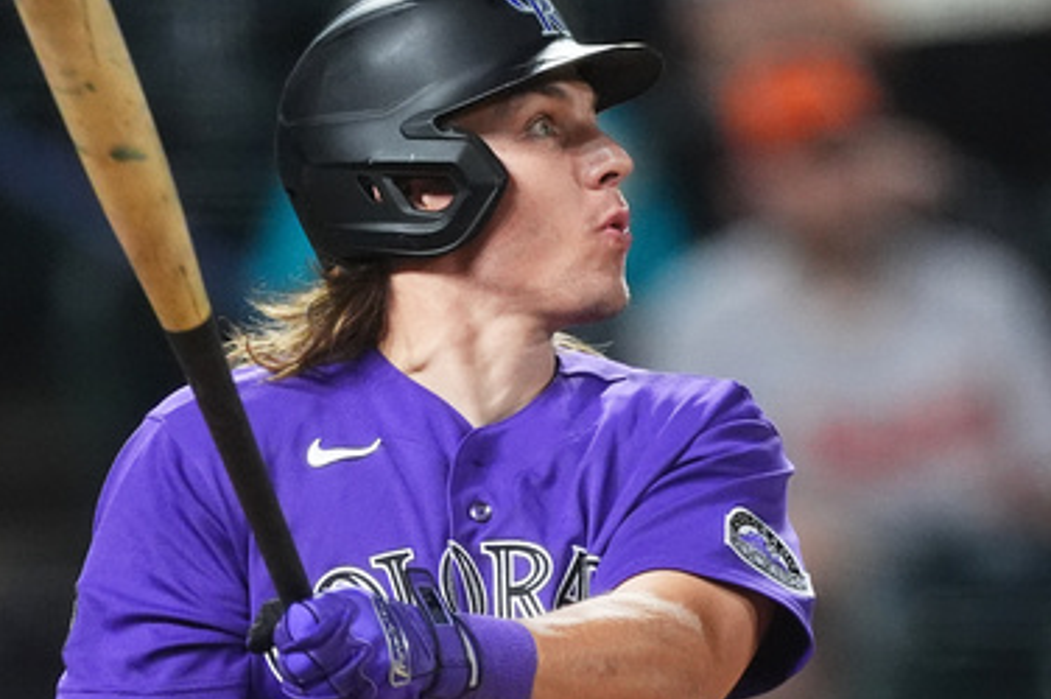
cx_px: 693
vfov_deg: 0.8
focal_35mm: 1635
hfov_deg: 1.3
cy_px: 794
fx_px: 47690
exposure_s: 1/1250
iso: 5000
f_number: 4
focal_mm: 600
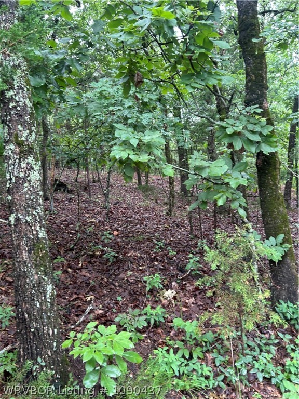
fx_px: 299
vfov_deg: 67.3
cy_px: 200
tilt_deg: +1.8
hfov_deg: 53.1
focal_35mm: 26
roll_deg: +2.9
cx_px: 150
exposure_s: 1/121
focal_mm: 5.7
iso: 100
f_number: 1.5
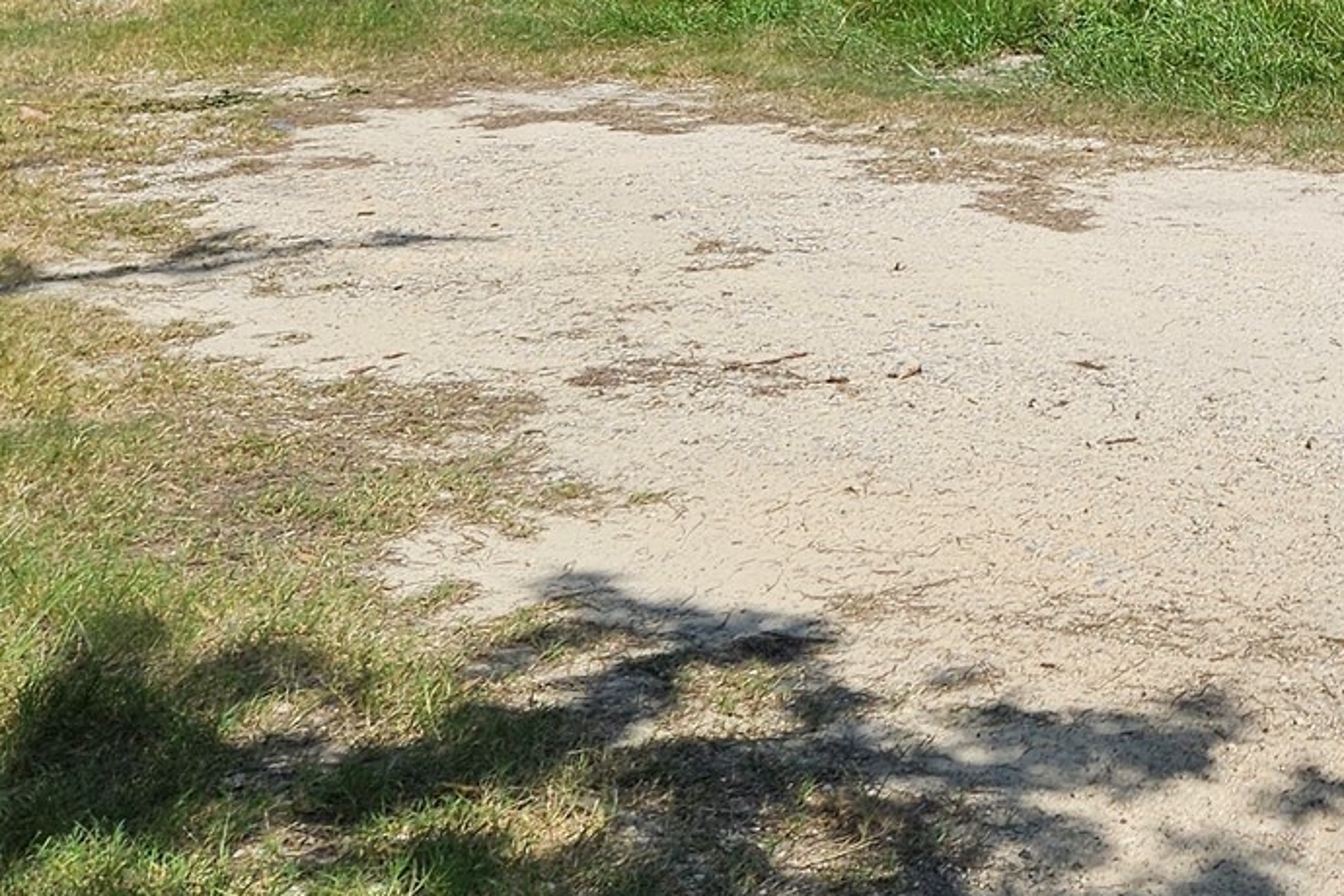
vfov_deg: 17.6
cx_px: 1428
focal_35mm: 71
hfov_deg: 26.5
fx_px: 2650
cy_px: -366
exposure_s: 1/3220
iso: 25
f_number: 1.8
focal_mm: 5.4
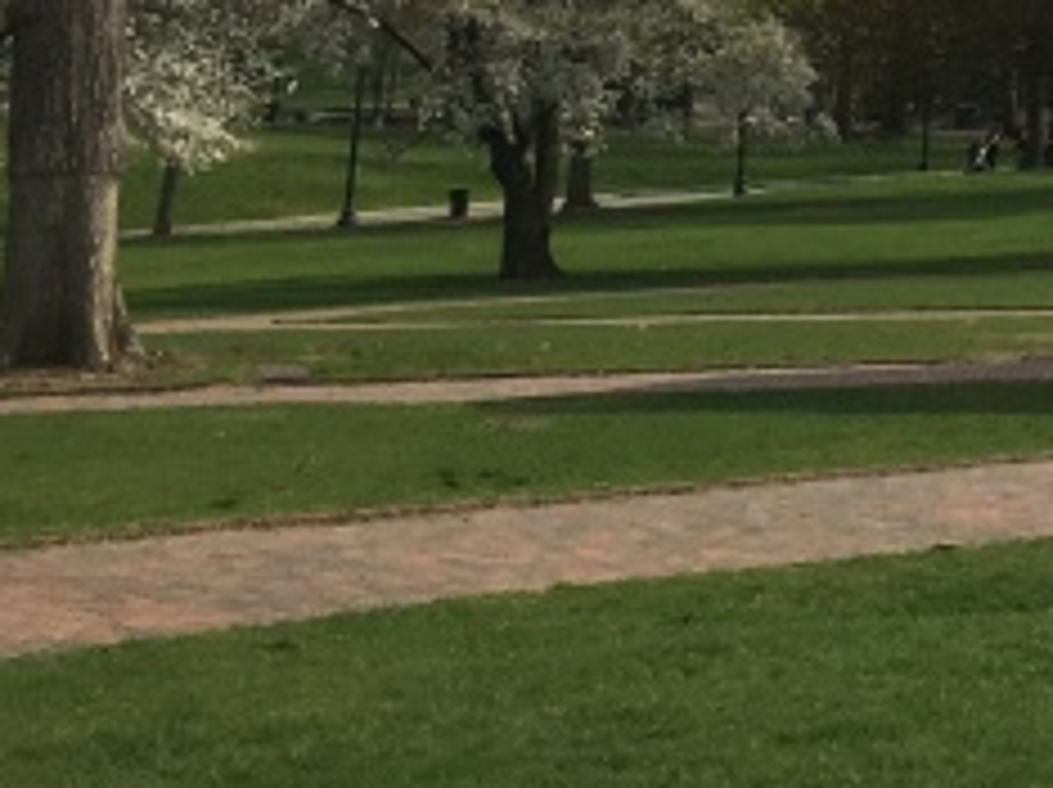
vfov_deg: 10.7
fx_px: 3859
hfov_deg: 14.7
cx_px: 1485
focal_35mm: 127
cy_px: -738
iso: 25
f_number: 2.2
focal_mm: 4.15
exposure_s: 1/2564
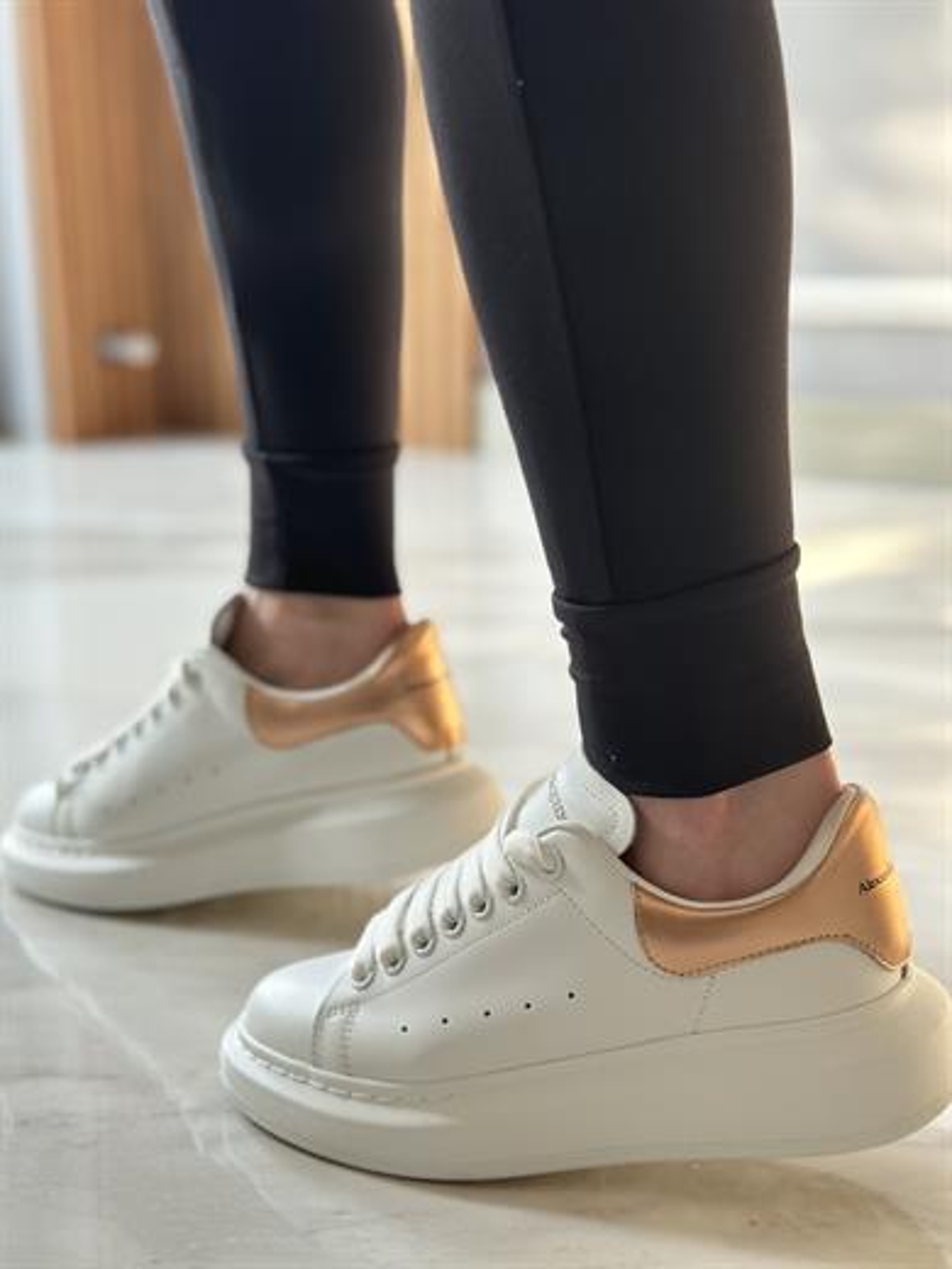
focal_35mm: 48
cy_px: 634
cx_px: 476
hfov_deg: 30.3
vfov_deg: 39.7
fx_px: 1760
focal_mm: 6.86
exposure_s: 1/79
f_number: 1.78
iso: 125
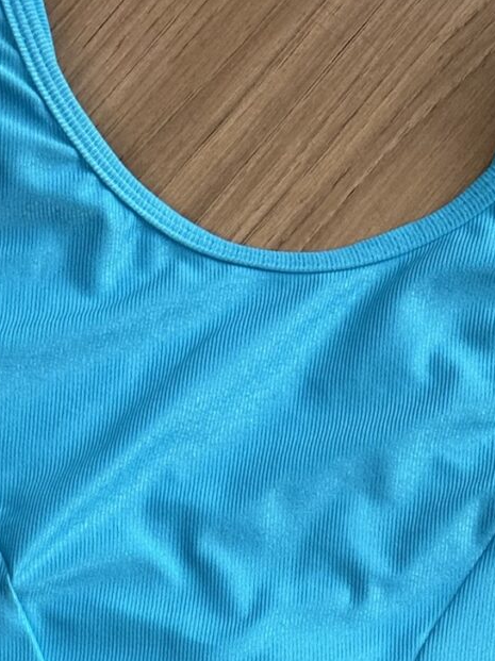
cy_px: 1232
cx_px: 193
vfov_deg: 16.3
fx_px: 1890
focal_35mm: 99
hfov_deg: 14.9
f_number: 1.78
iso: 80
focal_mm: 6.86
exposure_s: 1/508
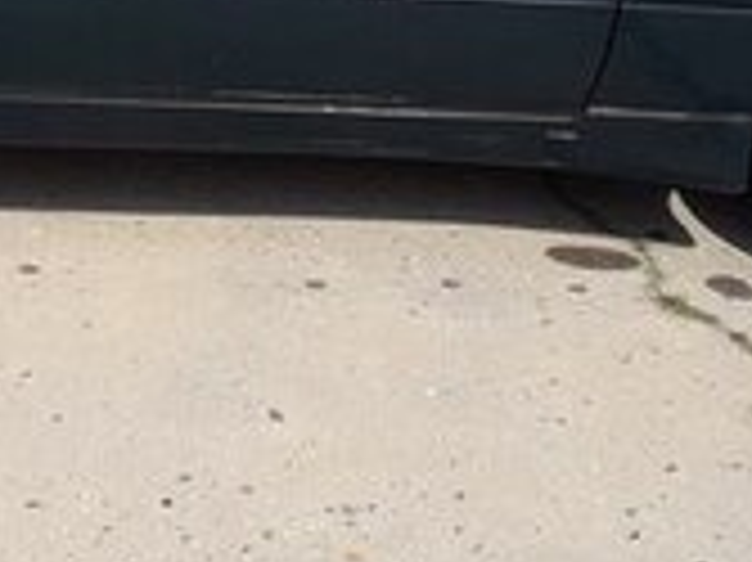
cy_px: -142
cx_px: 77
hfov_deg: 18.1
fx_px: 2323
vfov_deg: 13.4
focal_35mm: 107
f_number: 1.9
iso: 40
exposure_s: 1/1908
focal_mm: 3.6
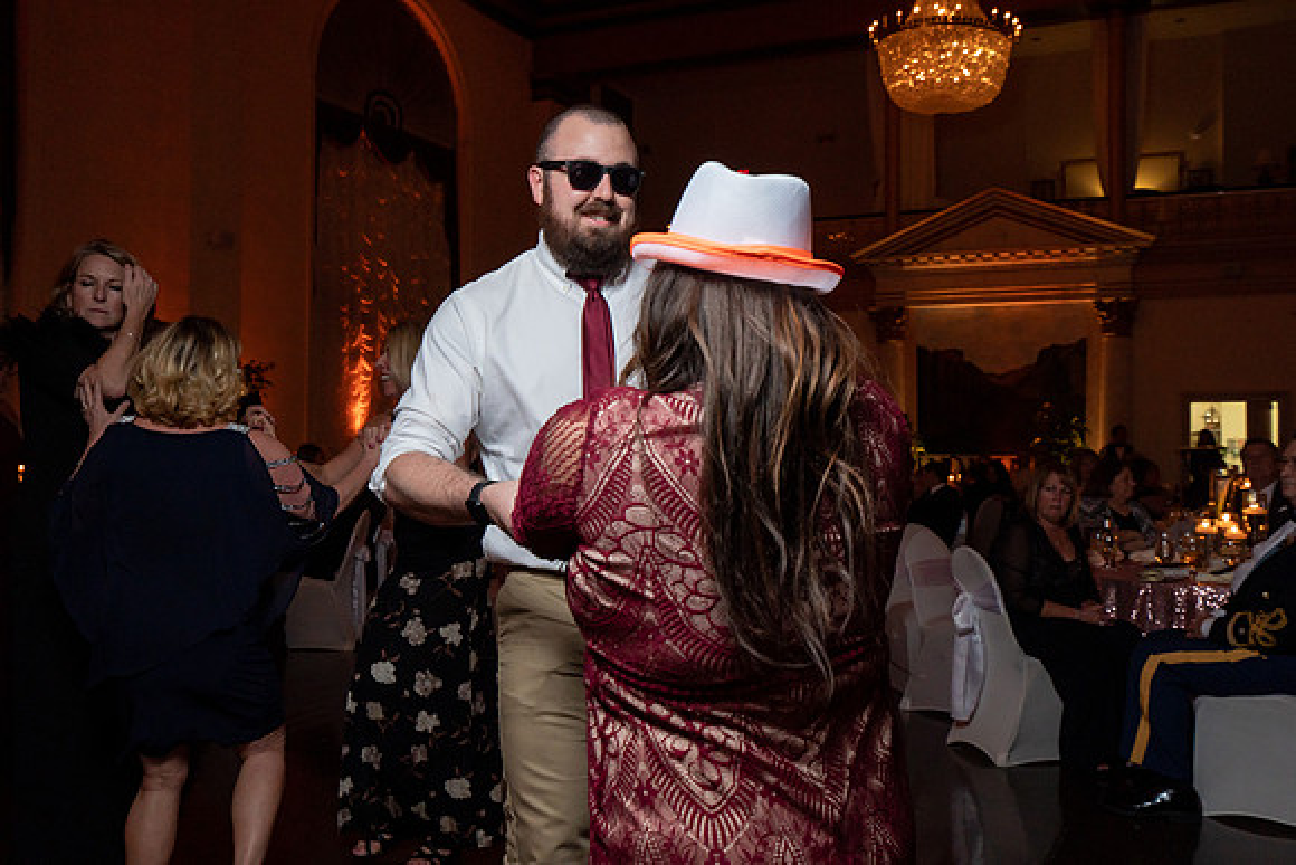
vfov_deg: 37.4
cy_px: 432
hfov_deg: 53.7
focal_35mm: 36
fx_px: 1279
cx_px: 648
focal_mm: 35
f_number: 5.6
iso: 1250
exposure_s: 1/200
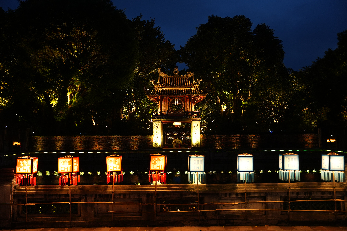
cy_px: 116
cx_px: 174
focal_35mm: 39
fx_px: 373
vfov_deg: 34.5
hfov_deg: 49.9
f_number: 2.8
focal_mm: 38.7
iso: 640
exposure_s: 1/100
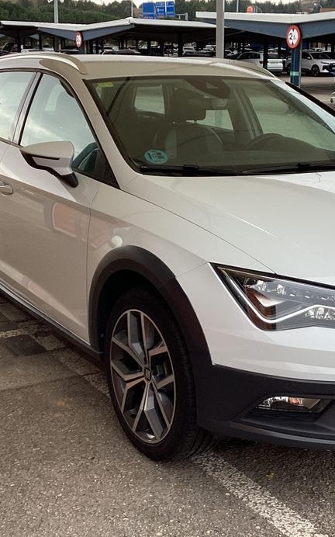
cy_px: 255
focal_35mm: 57
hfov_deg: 22.7
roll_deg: -2.1
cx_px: 217
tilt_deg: -10.3
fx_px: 833
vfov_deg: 35.7
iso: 25
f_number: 2.4
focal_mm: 3.3
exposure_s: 1/104
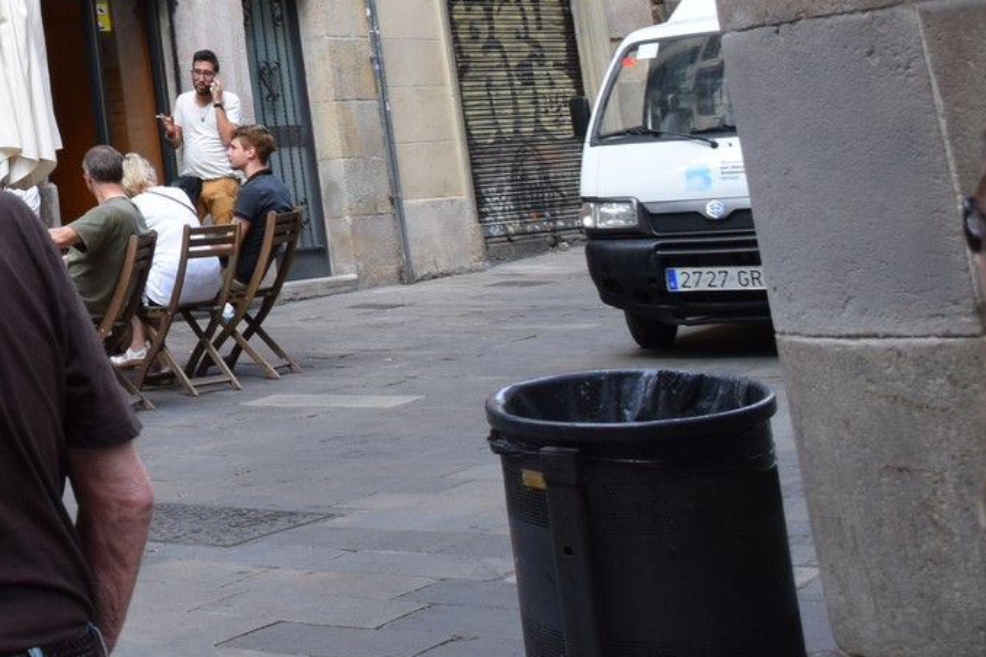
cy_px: -282
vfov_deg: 14.9
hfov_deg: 20.1
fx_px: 2355
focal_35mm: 86
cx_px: -532
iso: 400
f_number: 7.1
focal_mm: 18
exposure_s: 1/125
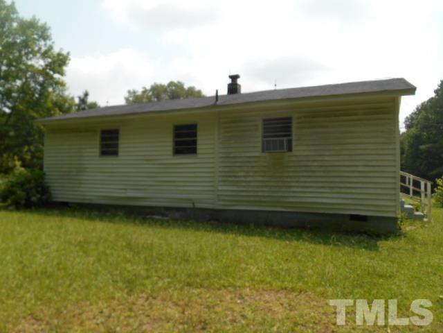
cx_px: 222
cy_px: 166
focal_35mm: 26
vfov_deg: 53.1
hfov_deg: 67.3
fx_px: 333
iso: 80
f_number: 3.4
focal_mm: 4.7
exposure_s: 1/640
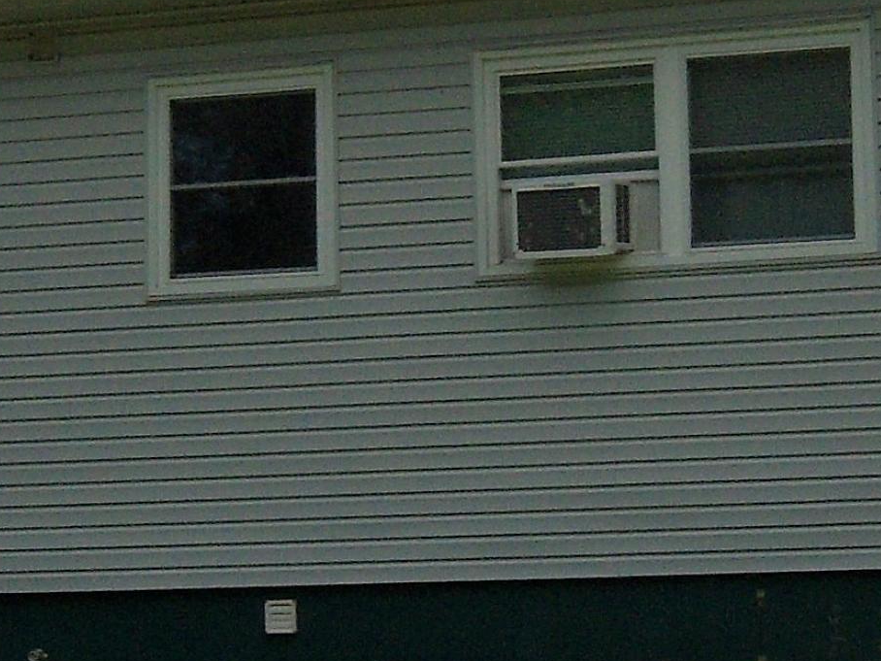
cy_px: -159
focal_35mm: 119
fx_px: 3029
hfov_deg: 16.6
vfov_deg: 12.1
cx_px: 433
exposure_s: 1/1000
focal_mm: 7.5
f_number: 4.8
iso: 80
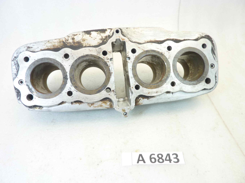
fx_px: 177
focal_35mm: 25
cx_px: 122
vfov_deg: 54.9
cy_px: 92
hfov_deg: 69.4
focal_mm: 4.1
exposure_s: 1/15
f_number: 3.3
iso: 80
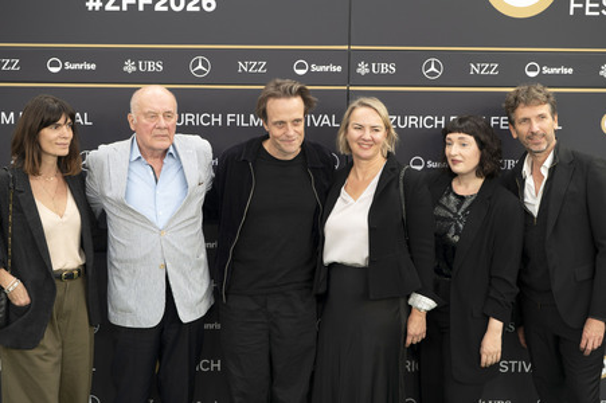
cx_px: 303
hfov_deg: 28.9
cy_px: 202
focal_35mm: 70
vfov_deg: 19.4
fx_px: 1177
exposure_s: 1/200
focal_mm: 70
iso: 400
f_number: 4.5
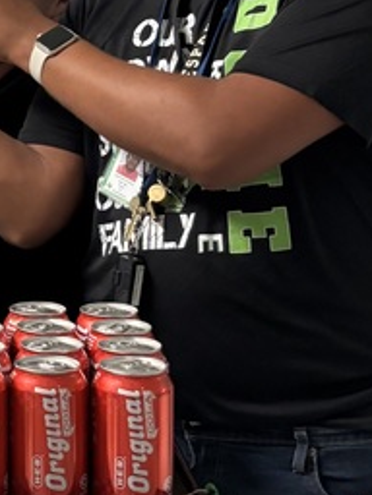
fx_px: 1490
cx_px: -190
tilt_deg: -7.5
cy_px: 166
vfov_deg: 18.8
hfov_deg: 13.4
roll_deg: -1.3
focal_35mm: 104
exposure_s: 1/60
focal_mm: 5.96
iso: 320
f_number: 1.6
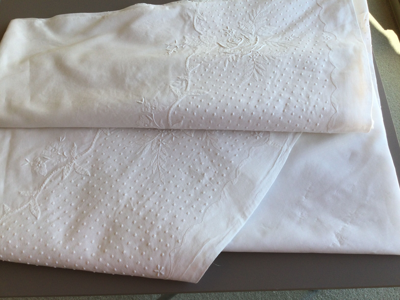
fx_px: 358
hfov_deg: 58.4
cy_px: 150
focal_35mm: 31
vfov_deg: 45.4
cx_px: 200
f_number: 2.4
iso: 25
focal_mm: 3.3
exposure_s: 1/170
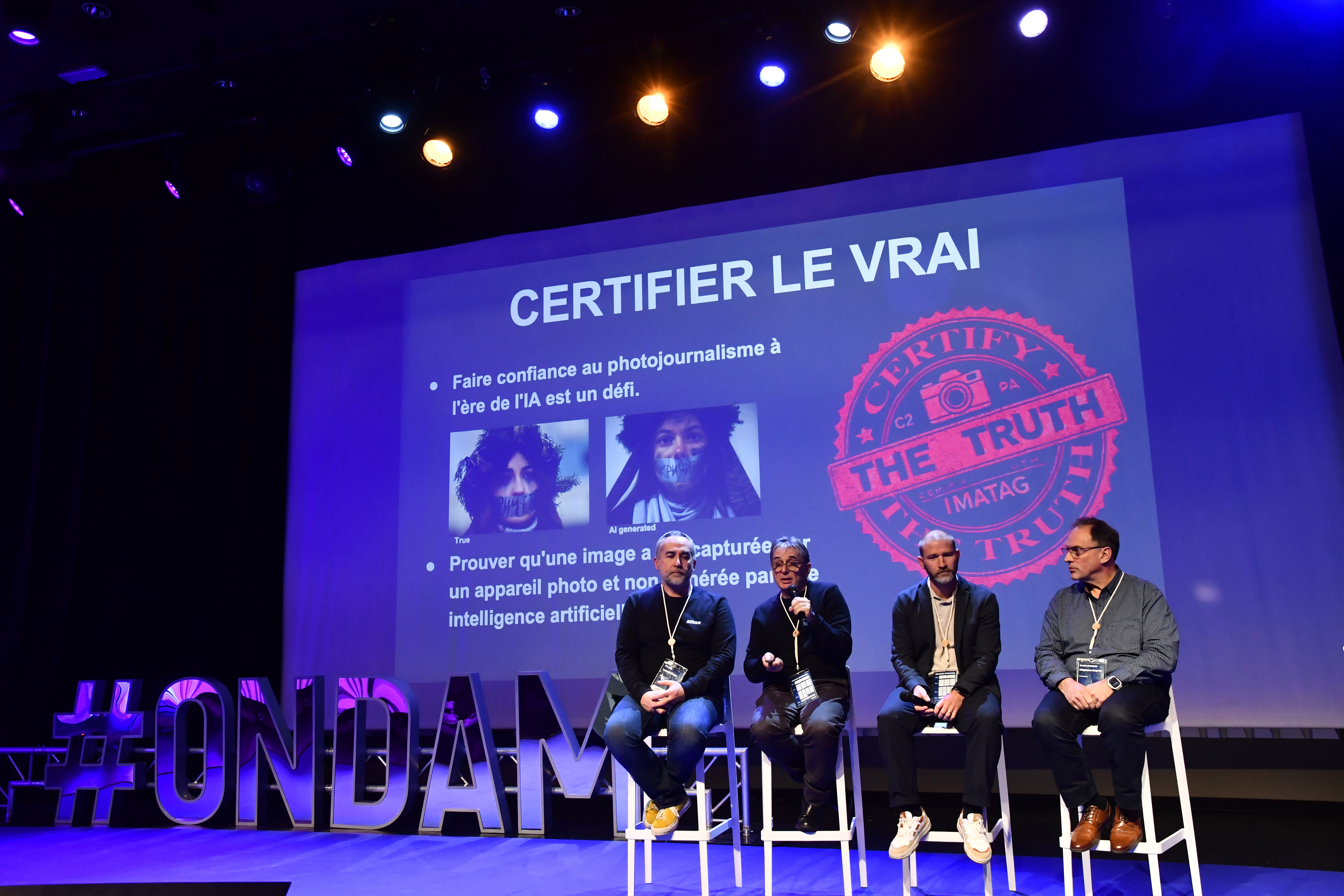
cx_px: 672
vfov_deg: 40.0
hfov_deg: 57.2
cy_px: 448
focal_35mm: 33
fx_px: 1232
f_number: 5.6
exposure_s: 1/100
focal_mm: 22
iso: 1600
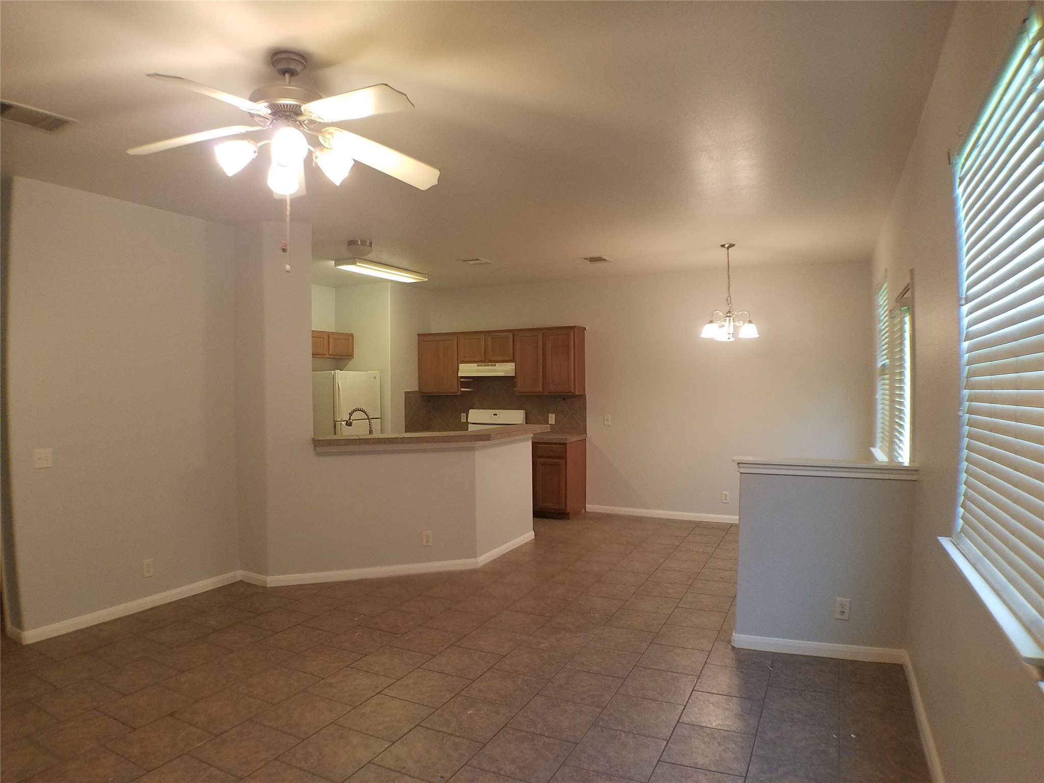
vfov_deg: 53.1
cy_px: 392
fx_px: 784
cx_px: 522
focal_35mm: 26
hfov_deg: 67.3
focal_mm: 4.2
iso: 160
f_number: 1.7
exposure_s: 1/60
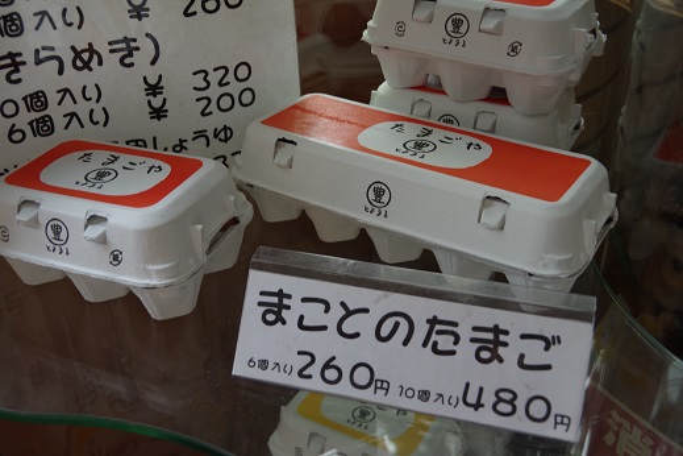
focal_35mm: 42
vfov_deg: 31.9
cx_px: 342
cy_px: 228
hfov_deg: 46.4
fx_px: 797
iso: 400
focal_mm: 28
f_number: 5.6
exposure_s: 1/60
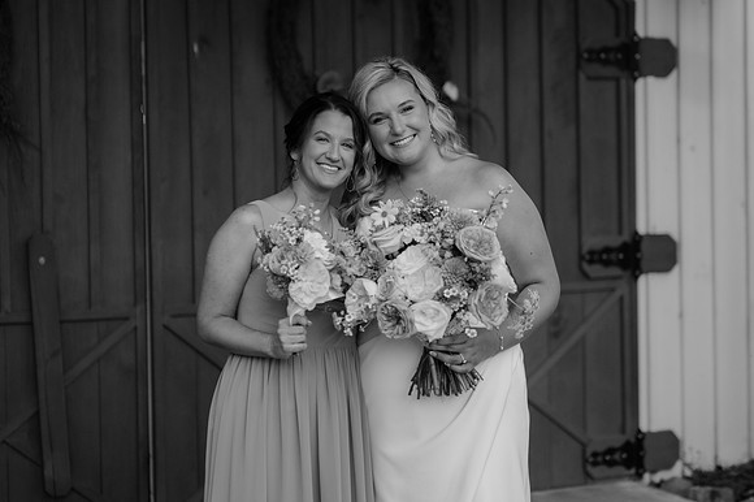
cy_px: 251
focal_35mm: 75
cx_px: 377
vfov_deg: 18.2
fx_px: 1570
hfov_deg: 27.0
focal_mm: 50
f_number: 1.8
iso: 1000
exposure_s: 1/5000
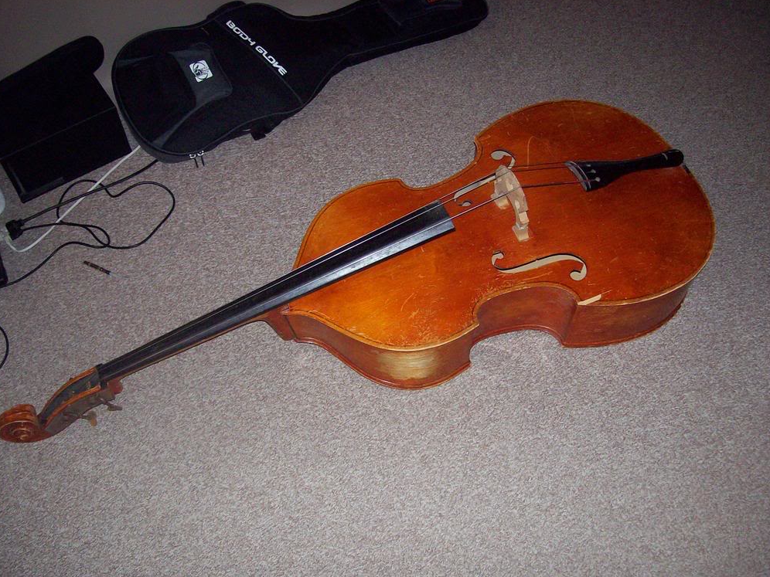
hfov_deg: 50.1
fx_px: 823
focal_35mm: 37
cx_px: 376
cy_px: 292
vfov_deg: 38.7
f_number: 2.7
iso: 140
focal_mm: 6
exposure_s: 1/64
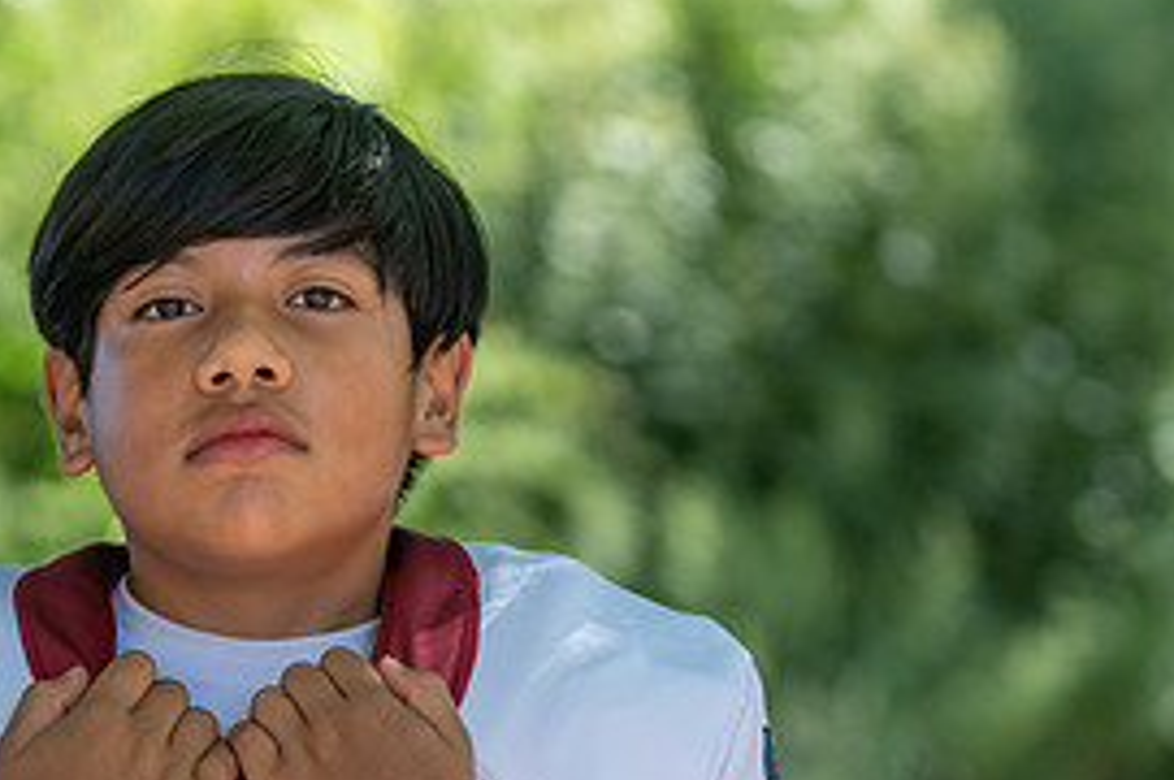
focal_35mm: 168
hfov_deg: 12.2
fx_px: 5472
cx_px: 301
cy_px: 704
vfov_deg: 8.1
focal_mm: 75
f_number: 2.8
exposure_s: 1/320
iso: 160
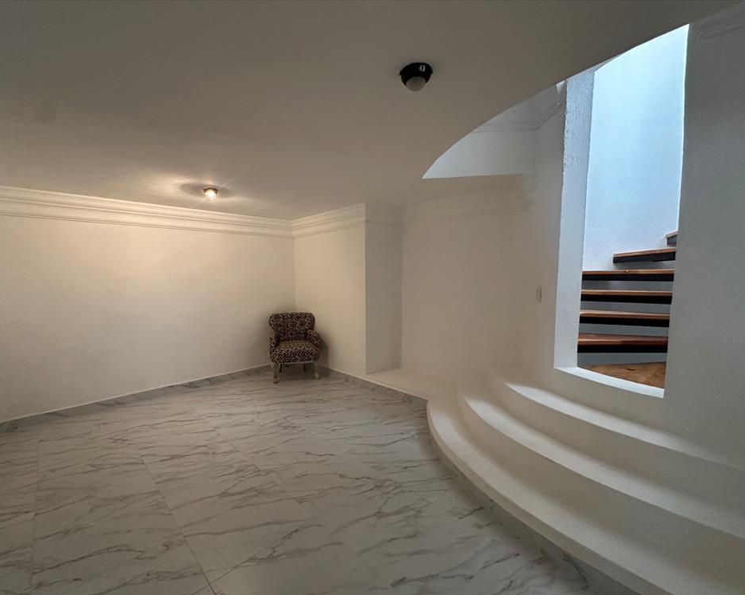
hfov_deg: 96.6
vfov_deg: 84.0
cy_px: 305
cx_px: 343
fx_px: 331
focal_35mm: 15
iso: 400
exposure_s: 1/60
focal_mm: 2.22
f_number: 2.2
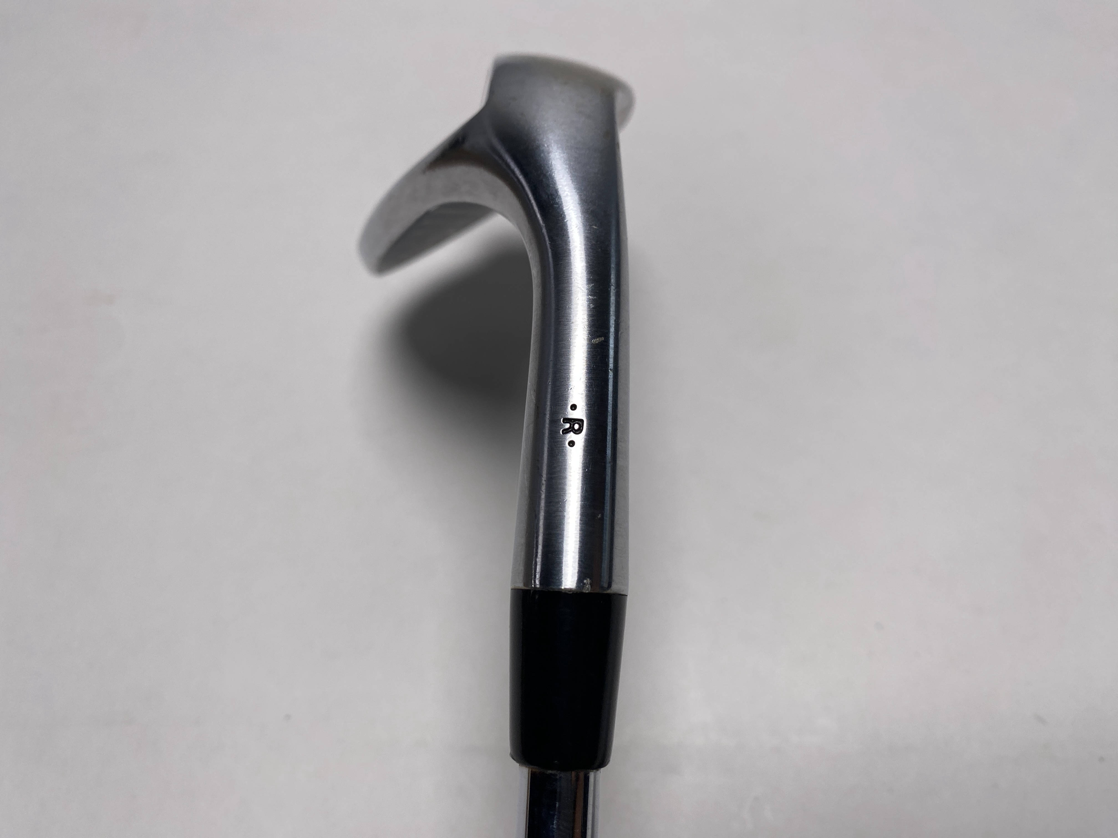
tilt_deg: -61.9
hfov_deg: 69.4
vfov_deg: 54.9
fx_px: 807
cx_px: 559
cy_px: 419
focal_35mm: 25
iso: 32
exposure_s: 1/1147
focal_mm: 4.25
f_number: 1.8
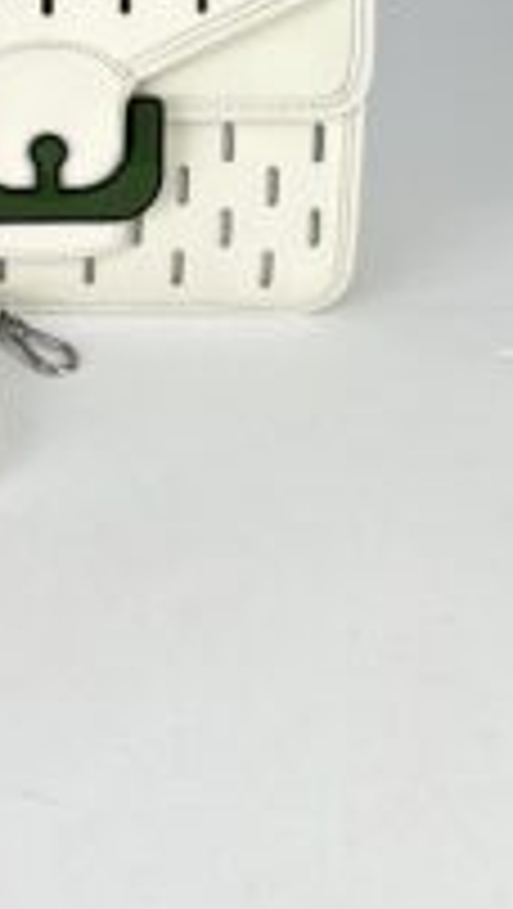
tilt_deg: -19.8
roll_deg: -1.6
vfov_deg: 34.2
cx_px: -22
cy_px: 18
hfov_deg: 20.7
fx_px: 1351
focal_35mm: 56
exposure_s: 1/200
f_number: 1.5
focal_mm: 5.7
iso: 40
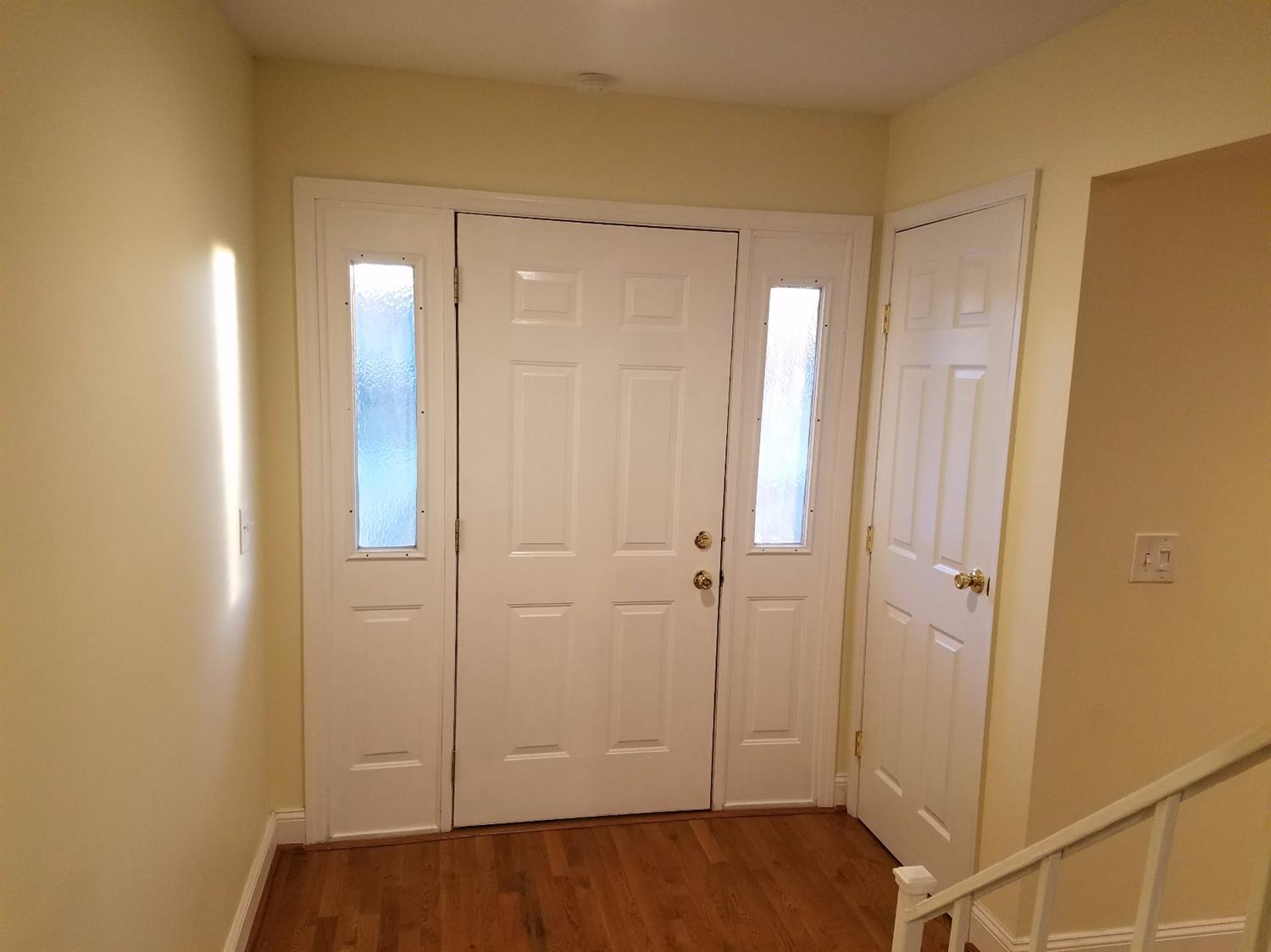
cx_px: 636
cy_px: 476
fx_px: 954
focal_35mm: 26
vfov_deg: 53.0
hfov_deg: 67.3
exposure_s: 1/60
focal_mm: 4.2
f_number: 1.7
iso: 125
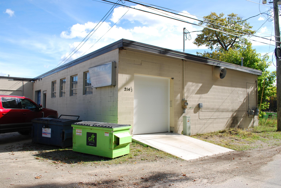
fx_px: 211
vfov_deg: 48.0
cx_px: 140
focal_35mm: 27
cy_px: 94
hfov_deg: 67.3
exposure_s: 1/200
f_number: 7.1
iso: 100
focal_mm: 18
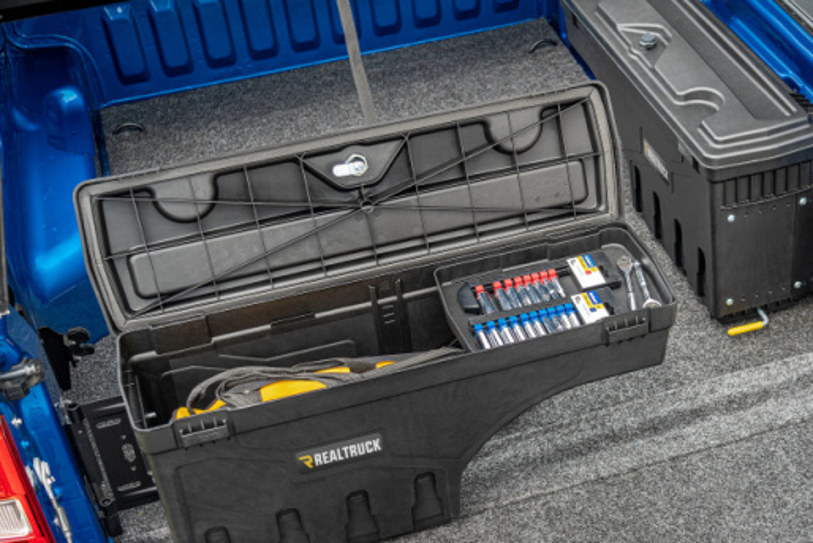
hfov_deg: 35.2
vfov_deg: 24.1
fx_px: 1265
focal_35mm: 56
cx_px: 558
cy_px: 347
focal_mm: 36
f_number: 4.5
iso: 320
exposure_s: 1/200
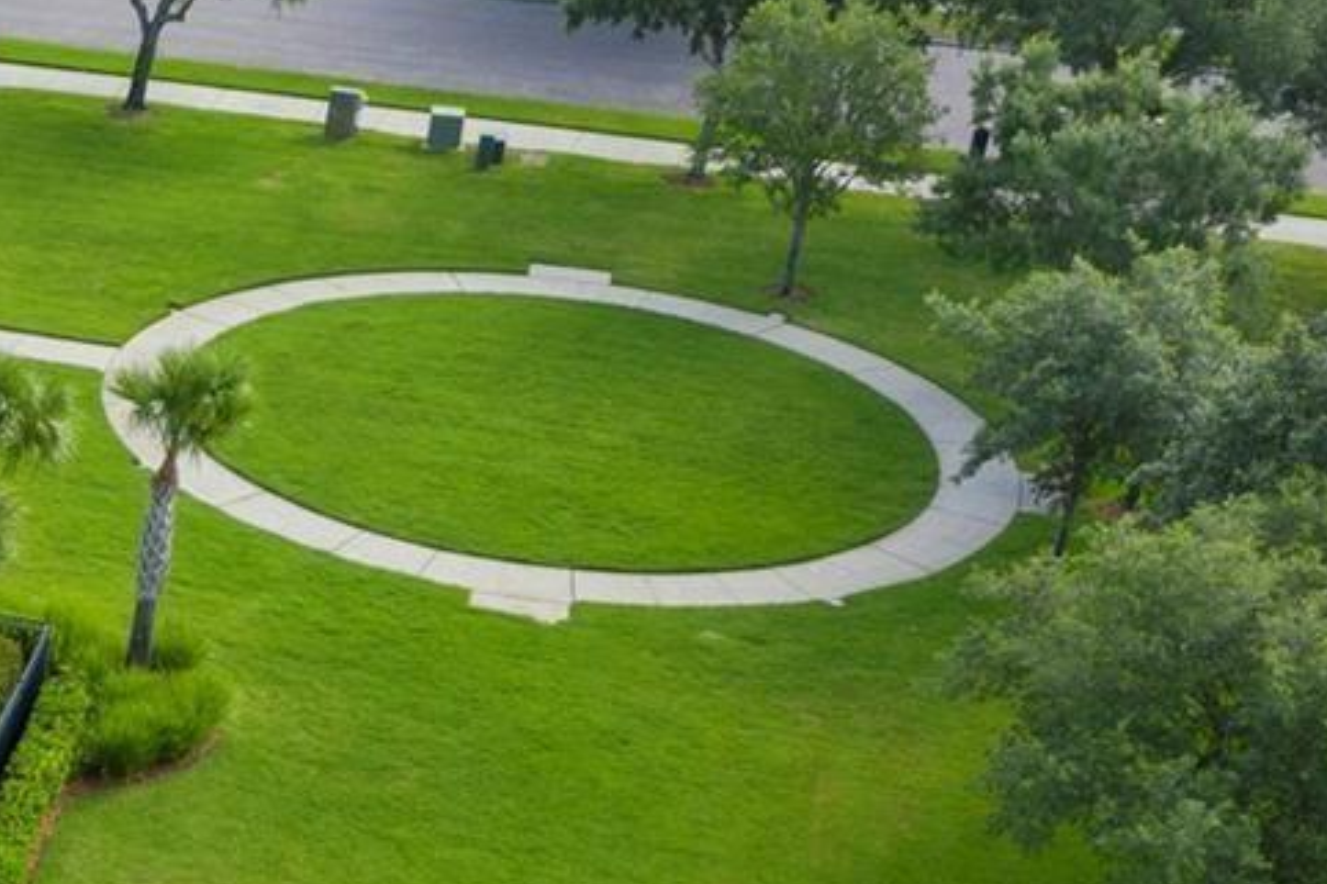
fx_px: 3427
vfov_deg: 14.2
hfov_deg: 19.3
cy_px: 1092
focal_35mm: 93
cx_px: -644
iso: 100
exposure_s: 1/200
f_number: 5
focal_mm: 10.26
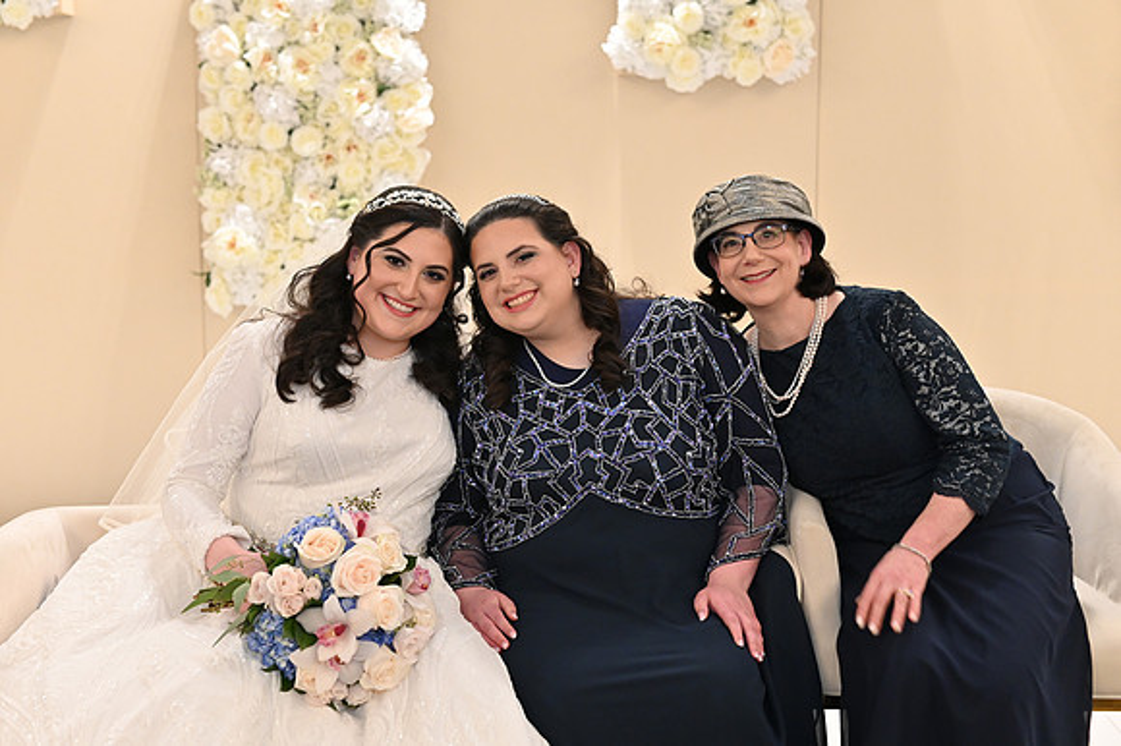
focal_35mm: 50
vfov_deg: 27.0
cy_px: 373
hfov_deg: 39.6
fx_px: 1556
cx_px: 560
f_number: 4
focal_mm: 50
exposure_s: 1/100
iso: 3200
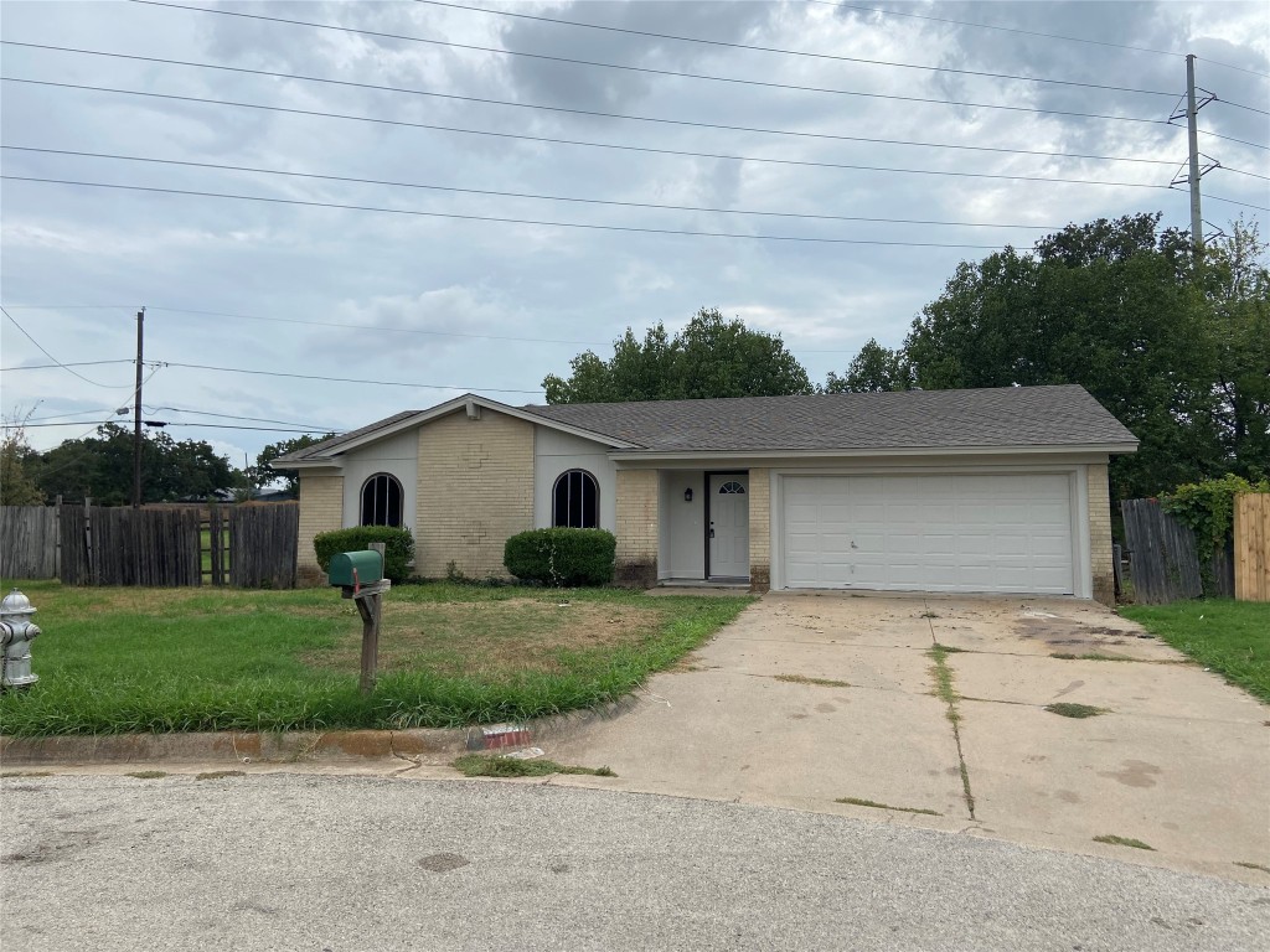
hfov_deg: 67.3
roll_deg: -0.5
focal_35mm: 26
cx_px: 635
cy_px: 476
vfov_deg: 53.1
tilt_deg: +2.6
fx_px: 954
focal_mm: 4.25
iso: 32
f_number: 1.8
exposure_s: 1/4608
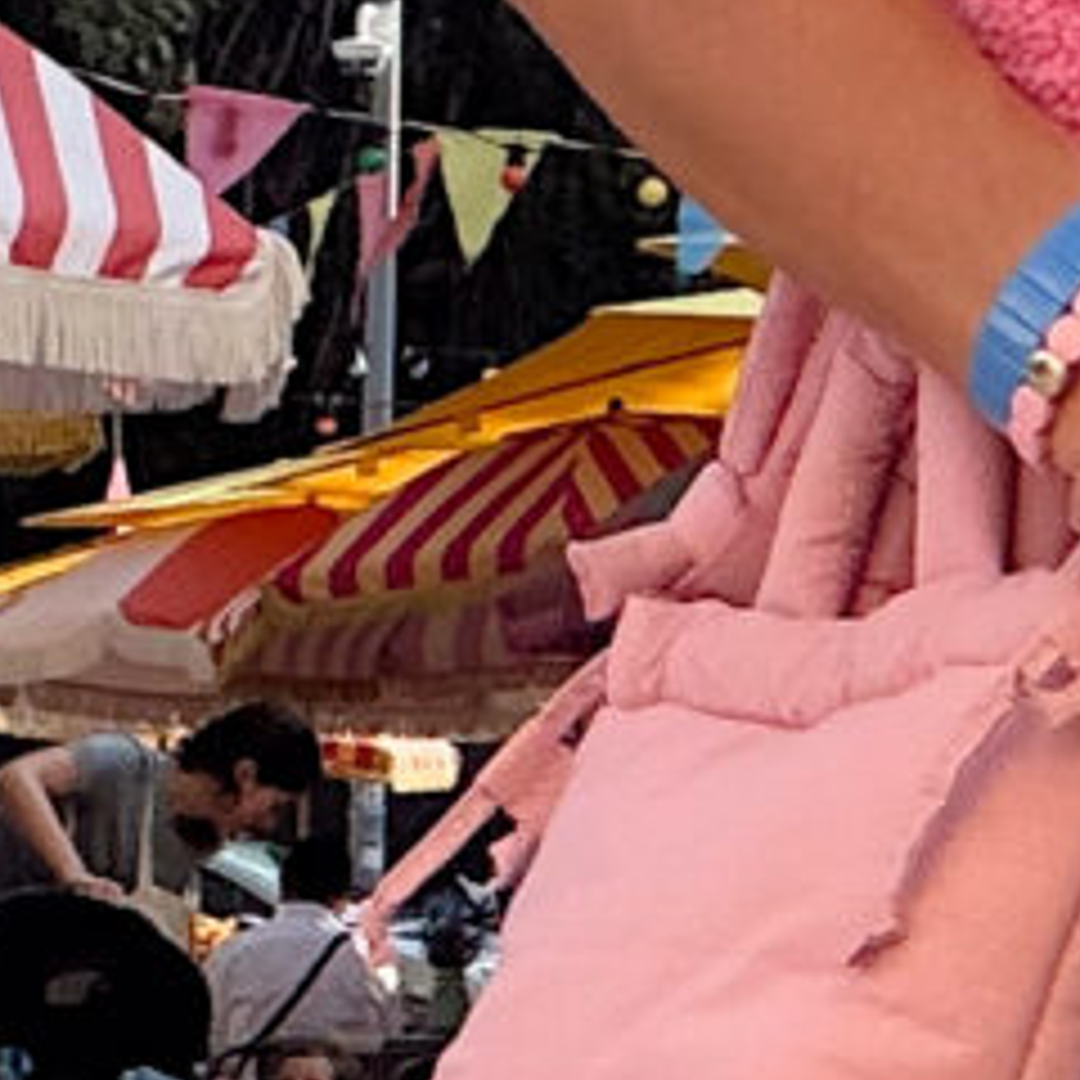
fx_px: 7483
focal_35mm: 212
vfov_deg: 8.2
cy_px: 914
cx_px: 2097
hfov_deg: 7.9
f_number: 1.9
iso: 32
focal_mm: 2.71
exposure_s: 1/775
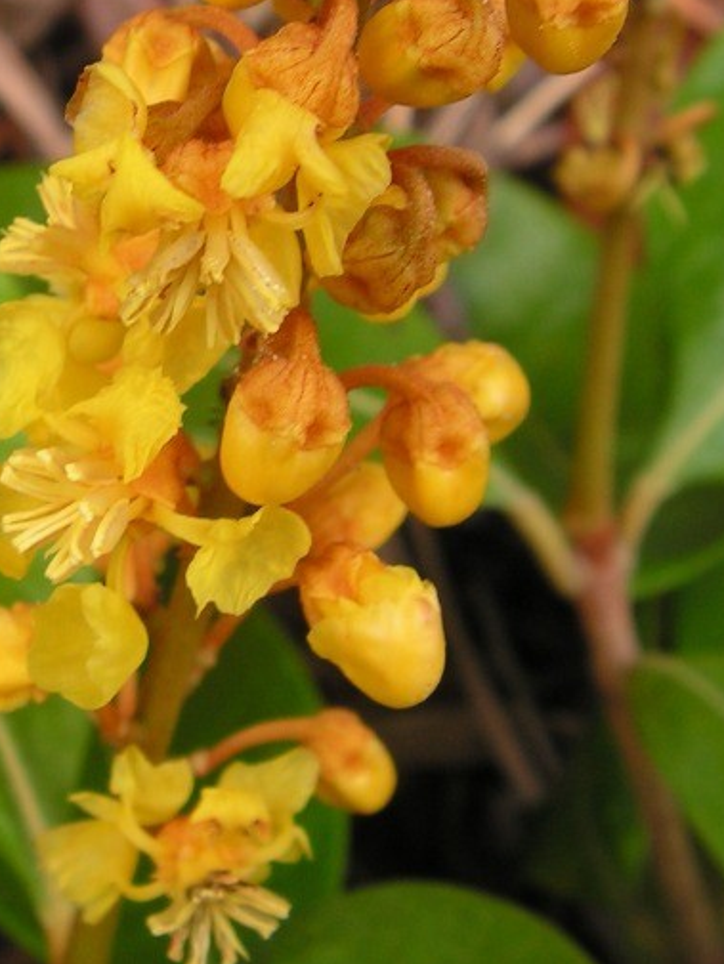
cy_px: 346
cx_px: 122
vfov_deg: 26.6
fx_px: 2035
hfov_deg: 19.9
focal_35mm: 73
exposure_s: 1/60
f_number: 4.8
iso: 64
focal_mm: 6
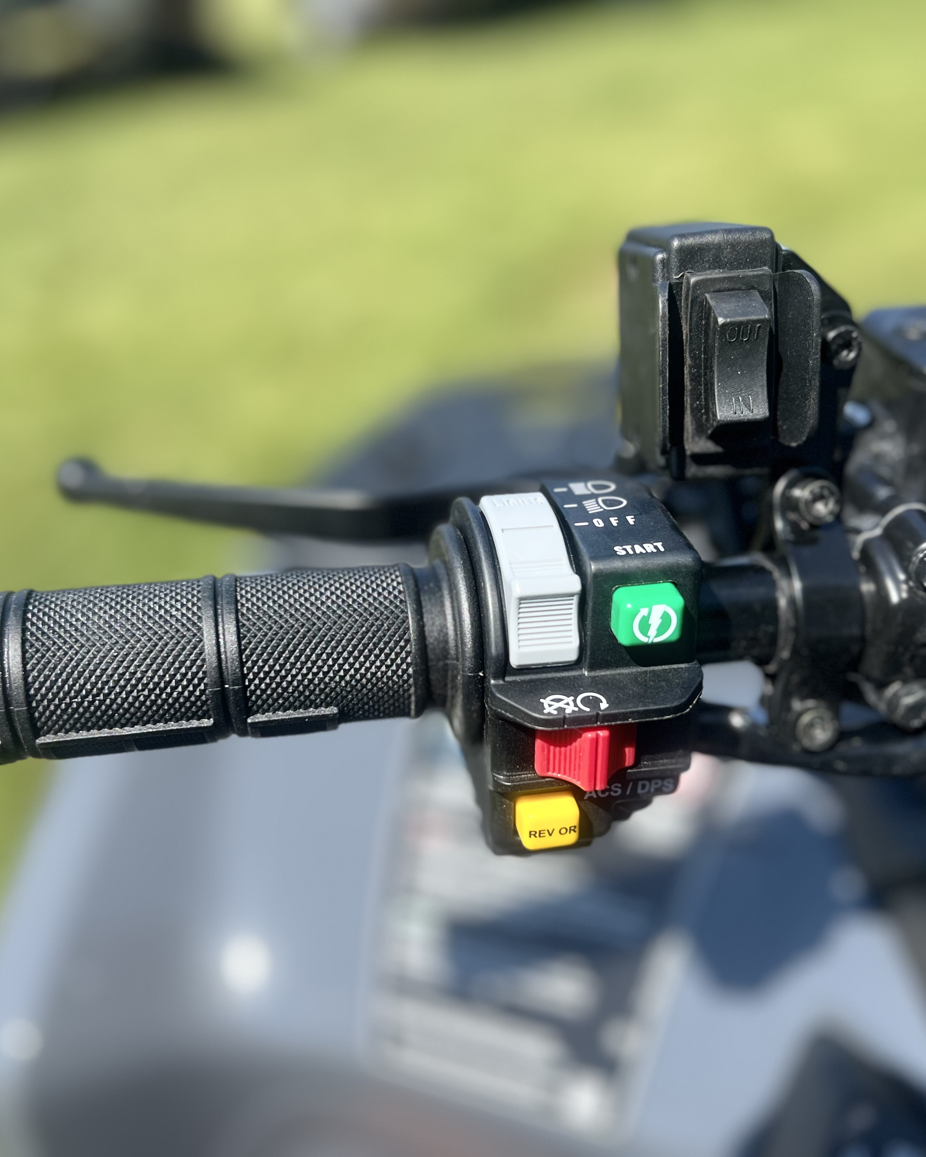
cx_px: 422
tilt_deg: -32.8
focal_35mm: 34
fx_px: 1165
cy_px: 577
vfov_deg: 52.8
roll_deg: +5.9
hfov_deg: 43.3
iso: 50
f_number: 1.5
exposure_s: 1/2123
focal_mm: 5.7
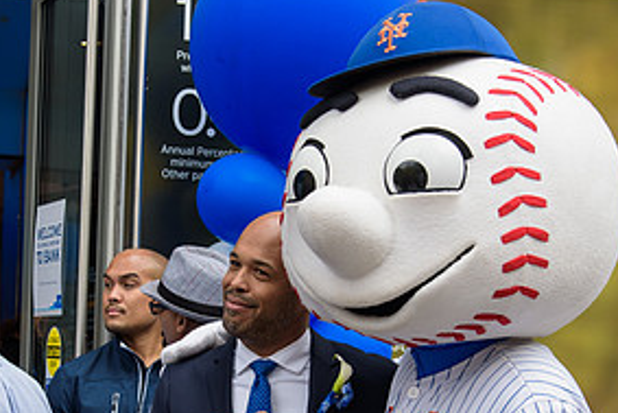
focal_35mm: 82
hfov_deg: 24.7
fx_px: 1408
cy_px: 375
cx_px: 247
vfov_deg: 16.4
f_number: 4
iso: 200
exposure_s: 1/250
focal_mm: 40
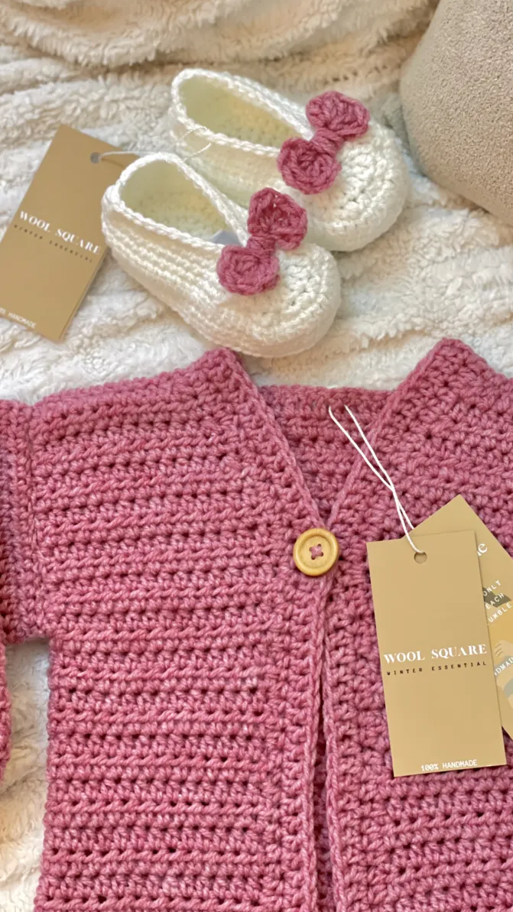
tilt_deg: -72.3
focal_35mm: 57
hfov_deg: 21.0
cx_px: 320
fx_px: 1379
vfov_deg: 36.6
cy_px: 456
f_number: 2
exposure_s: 1/14
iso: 400
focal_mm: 6
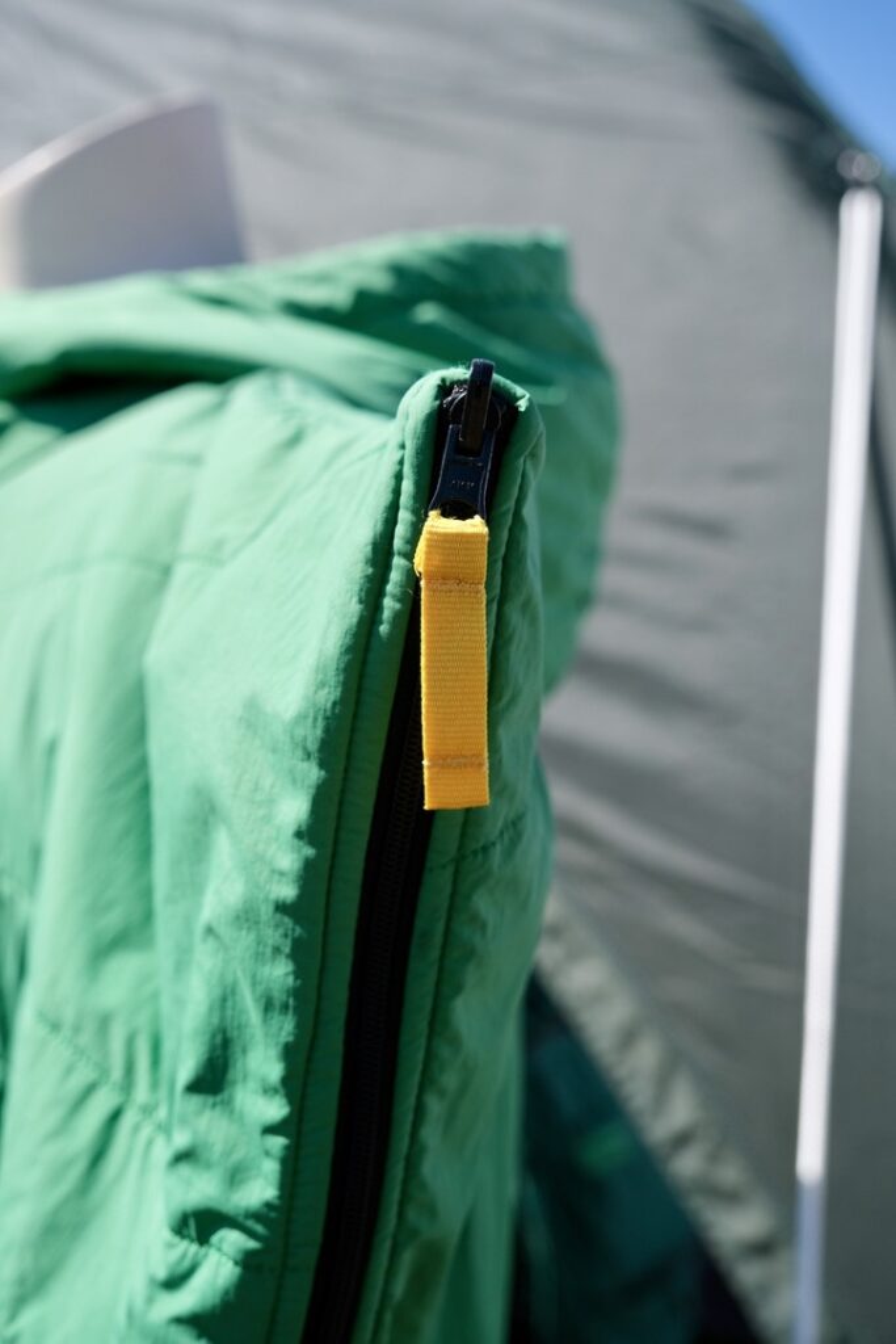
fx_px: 1455
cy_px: 672
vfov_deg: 49.5
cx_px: 448
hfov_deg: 34.2
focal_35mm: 39
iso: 320
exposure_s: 1/950
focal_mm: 26
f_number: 5.6
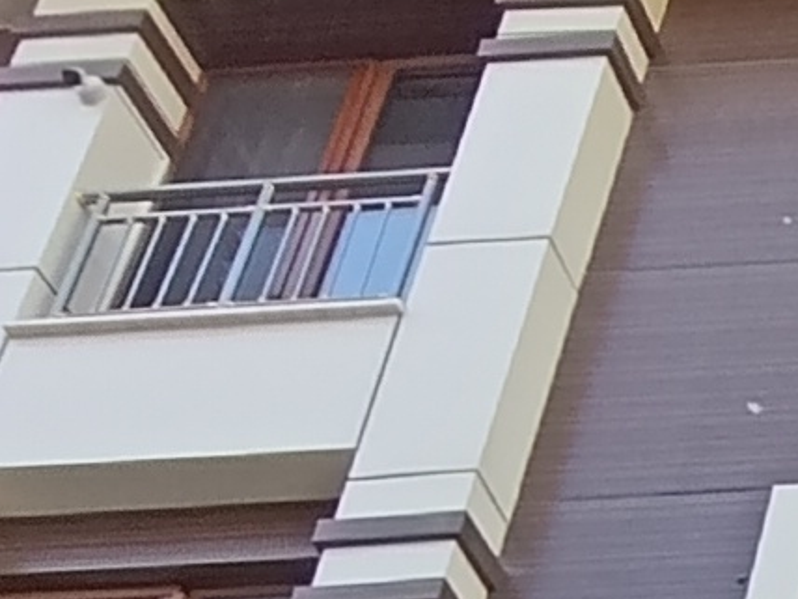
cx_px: 1939
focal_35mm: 122
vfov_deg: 10.1
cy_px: 1581
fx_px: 2812
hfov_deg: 12.5
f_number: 2.2
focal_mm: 1.65
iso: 50
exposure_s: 1/110
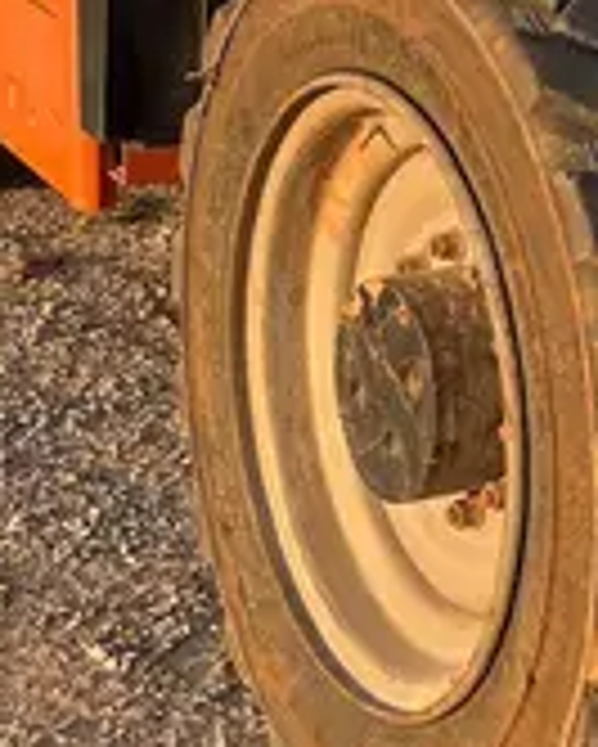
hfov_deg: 13.2
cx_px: 832
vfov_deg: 16.8
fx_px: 2476
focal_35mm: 112
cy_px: 11
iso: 50
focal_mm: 5.1
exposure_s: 1/827
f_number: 1.6
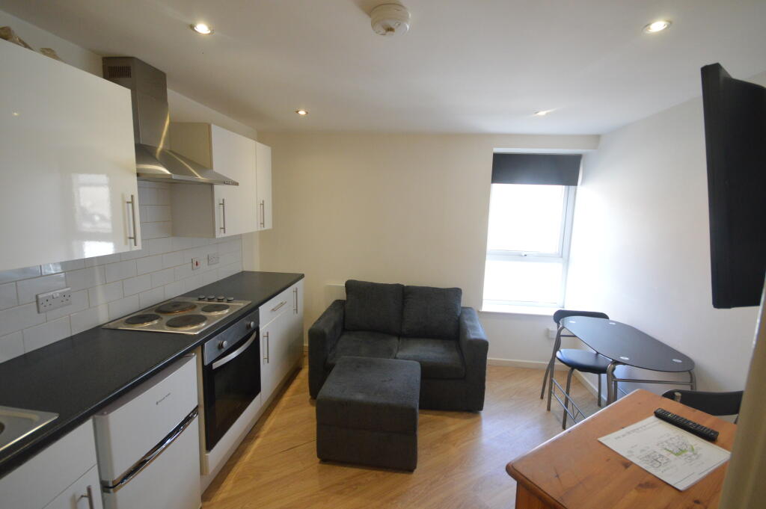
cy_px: 254
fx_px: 319
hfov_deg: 100.4
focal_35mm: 15
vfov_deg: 77.2
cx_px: 383
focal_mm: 10
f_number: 5.6
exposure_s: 1/125
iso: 1600
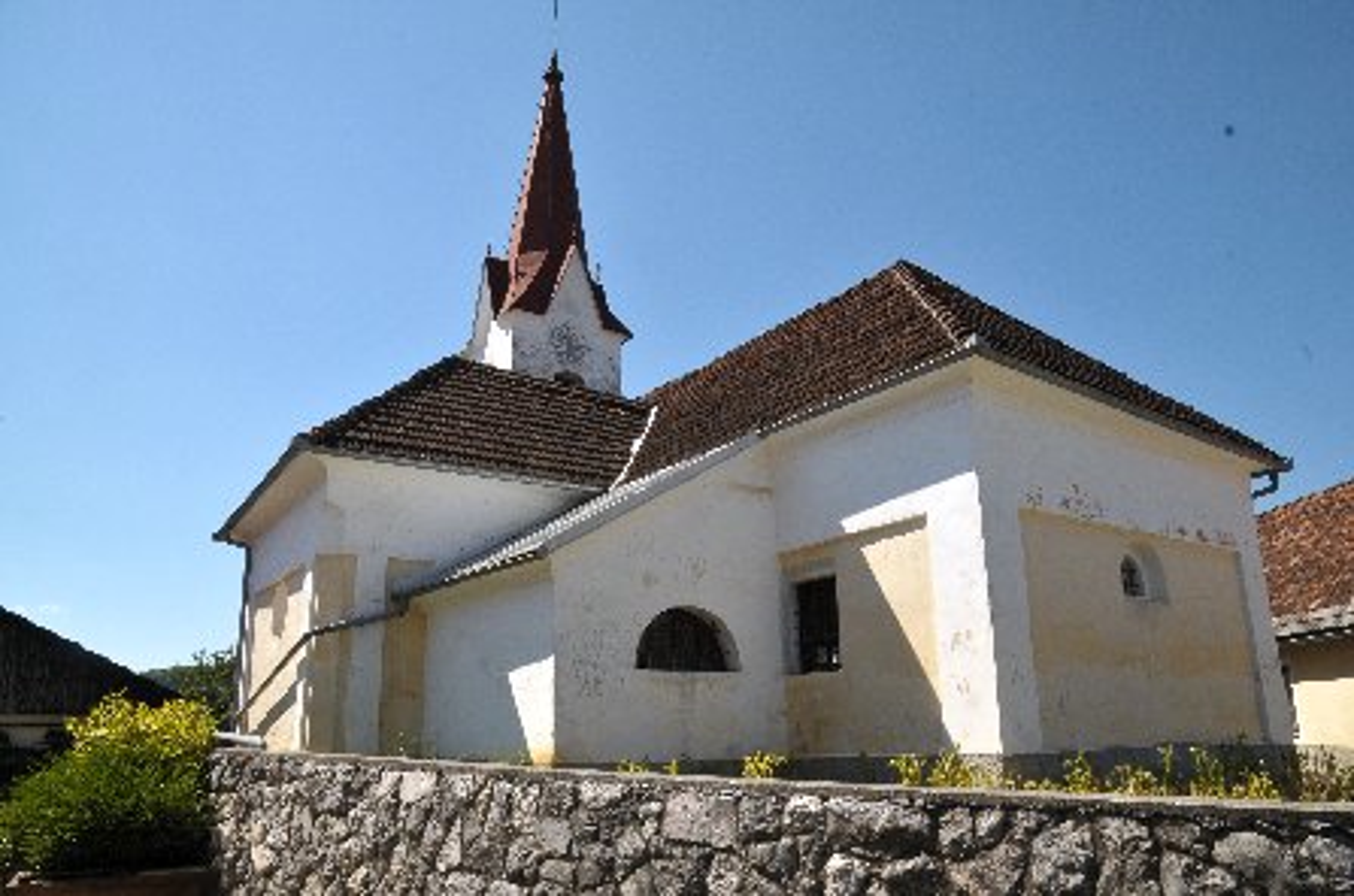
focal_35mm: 24
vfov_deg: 52.9
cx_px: 677
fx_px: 901
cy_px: 448
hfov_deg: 73.9
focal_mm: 16
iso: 400
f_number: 14
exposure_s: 1/250
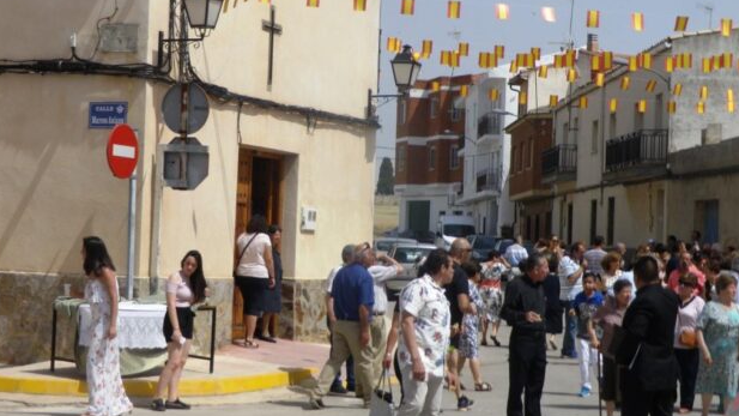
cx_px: 368
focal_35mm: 87
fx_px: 1705
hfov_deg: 24.5
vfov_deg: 13.9
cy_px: 174
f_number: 4.8
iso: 80
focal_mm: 14.1
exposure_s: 1/800
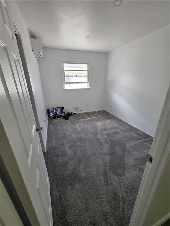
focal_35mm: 13
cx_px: 85
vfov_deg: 106.2
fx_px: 85
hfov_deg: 89.9
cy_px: 113
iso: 80
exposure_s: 1/120
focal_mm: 2.2
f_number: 1.9
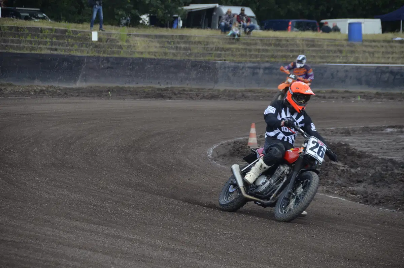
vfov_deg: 7.0
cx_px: 202
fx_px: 2184
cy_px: 134
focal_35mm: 195
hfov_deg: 10.6
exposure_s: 1/1000
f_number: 5.6
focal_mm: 130
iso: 640
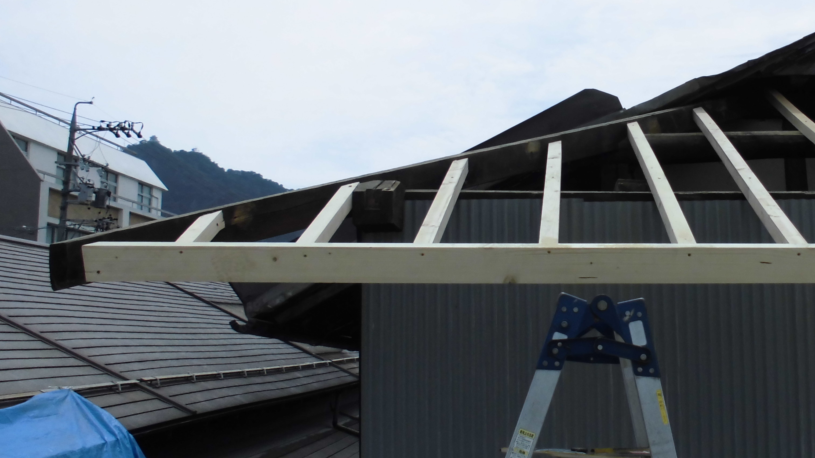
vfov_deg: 27.7
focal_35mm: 43
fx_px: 929
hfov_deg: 46.2
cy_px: 190
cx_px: 576
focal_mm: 4.6
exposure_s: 1/1000
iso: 100
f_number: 3.5
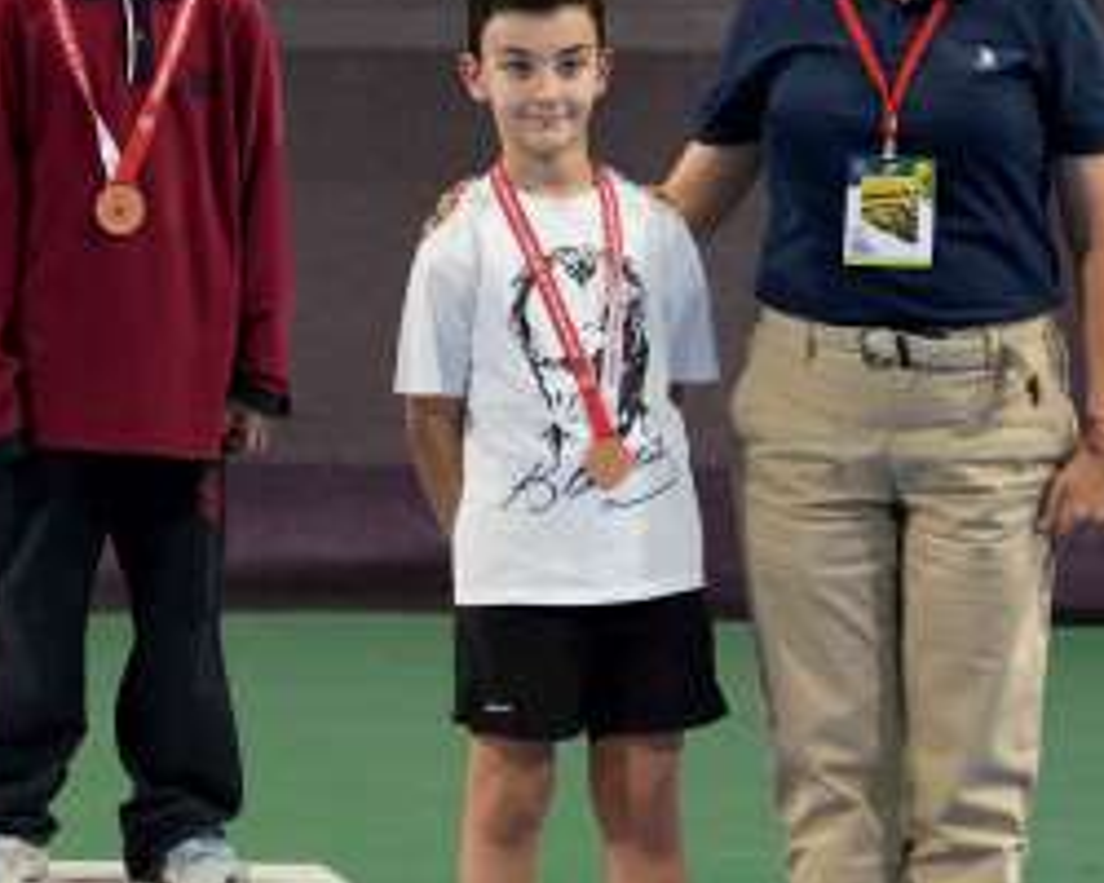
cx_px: 9
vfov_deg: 7.8
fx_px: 6445
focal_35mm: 197
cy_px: 155
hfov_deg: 9.7
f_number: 2.8
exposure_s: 1/40
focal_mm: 49.9
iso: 500
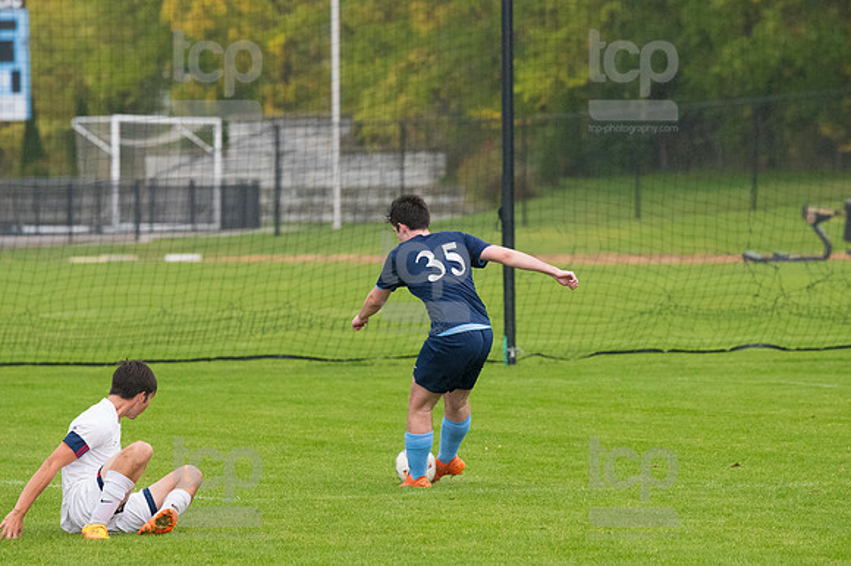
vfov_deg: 4.6
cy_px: 283
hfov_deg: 6.9
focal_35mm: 300
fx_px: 7087
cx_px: 426
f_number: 4.5
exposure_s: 1/2000
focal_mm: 200
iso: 2500
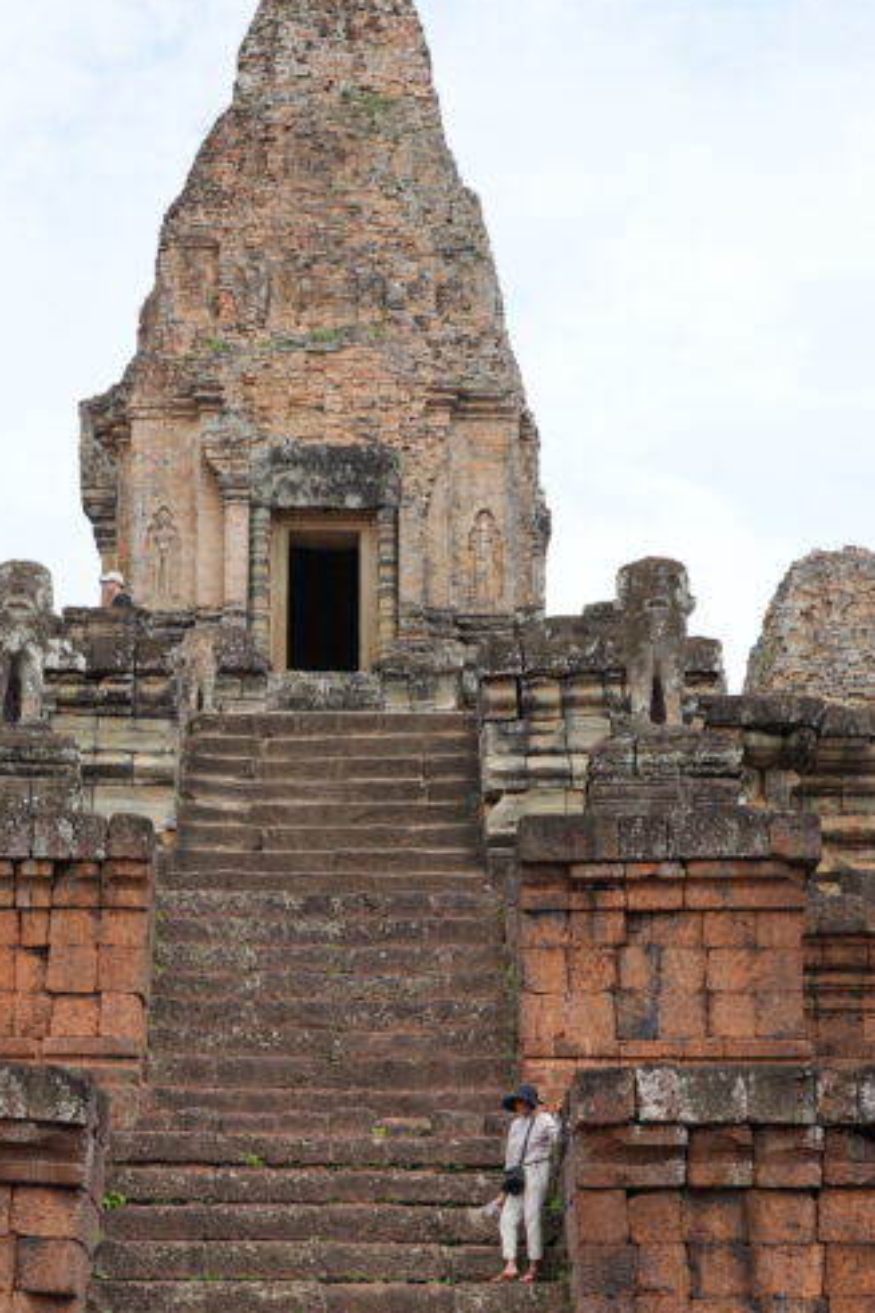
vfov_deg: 27.3
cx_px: 298
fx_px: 2663
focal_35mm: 73
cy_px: 1008
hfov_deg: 18.6
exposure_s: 1/200
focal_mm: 35
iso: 100
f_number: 7.1
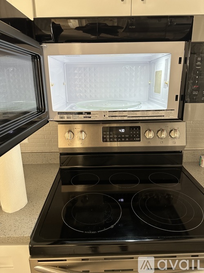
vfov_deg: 71.6
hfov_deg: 56.8
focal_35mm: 24
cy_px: 136
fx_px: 189
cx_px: 102
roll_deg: -0.1
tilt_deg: -15.7
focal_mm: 6.86
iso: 320
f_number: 1.78
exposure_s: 1/60
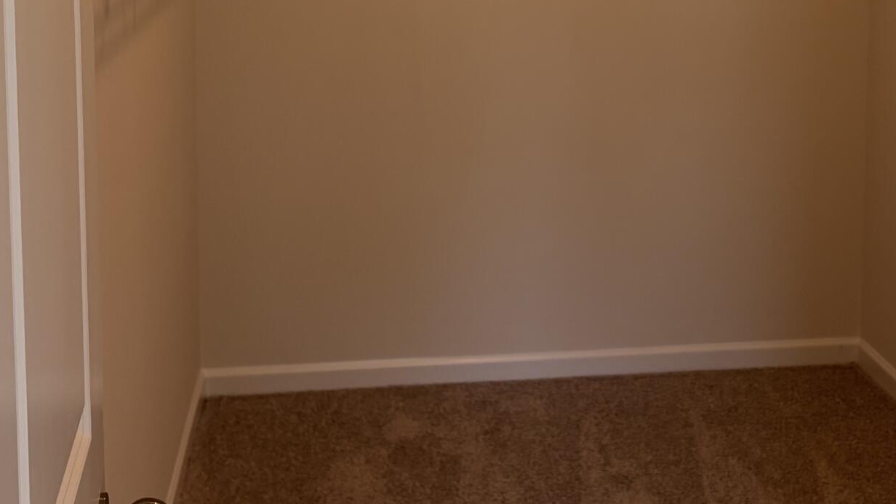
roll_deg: -0.8
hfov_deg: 30.2
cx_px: 642
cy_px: 9
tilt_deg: -6.5
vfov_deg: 17.1
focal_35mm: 69
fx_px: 1639
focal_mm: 5.96
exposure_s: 1/120
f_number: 1.6
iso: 80
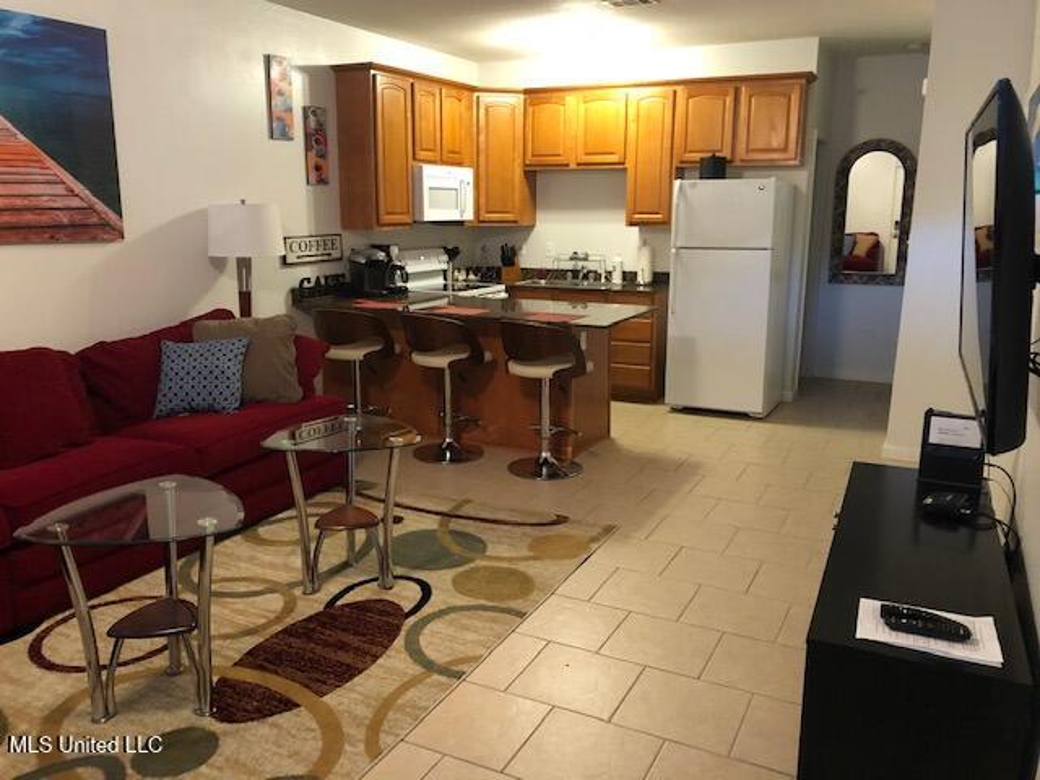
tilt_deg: -11.6
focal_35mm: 28
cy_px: 390
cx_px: 520
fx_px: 841
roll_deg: +0.6
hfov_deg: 63.4
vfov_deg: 49.7
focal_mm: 3.99
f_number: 1.8
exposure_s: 1/12
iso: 100
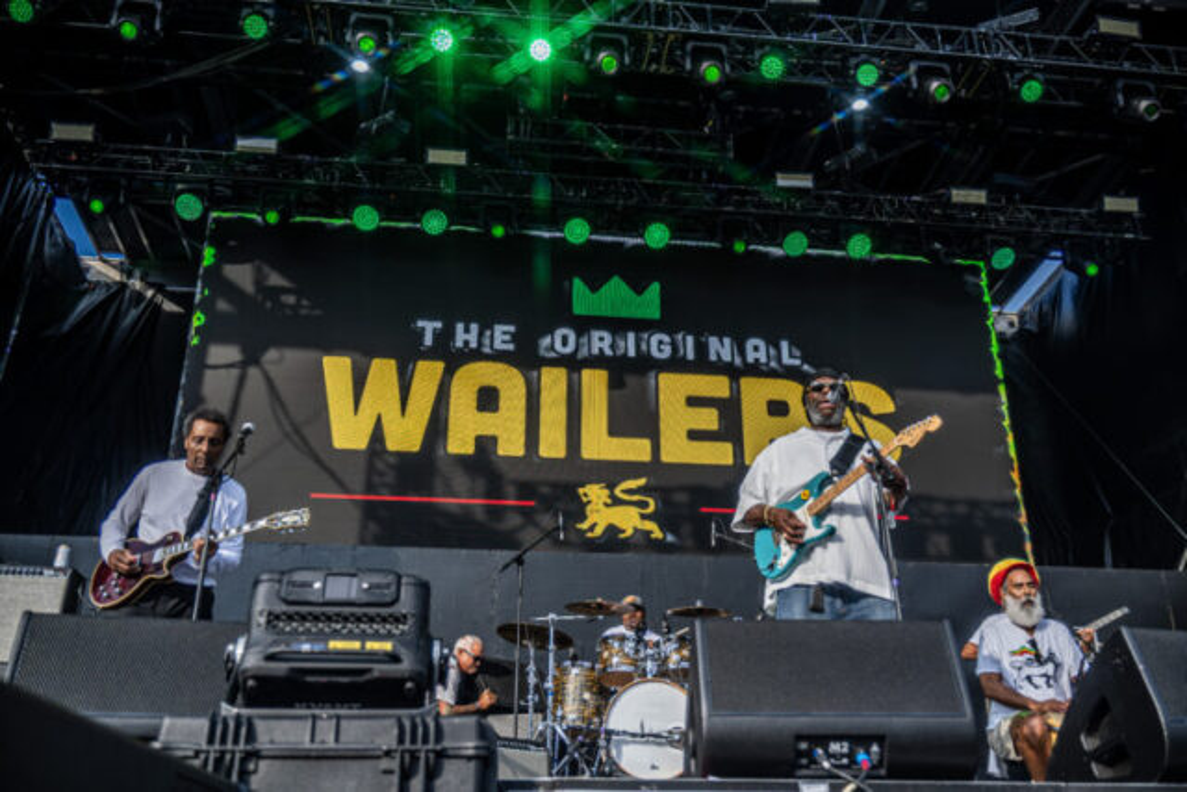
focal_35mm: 34
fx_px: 1121
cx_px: 594
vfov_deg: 38.9
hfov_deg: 55.8
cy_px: 396
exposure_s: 1/1600
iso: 400
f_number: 4.5
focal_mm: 34
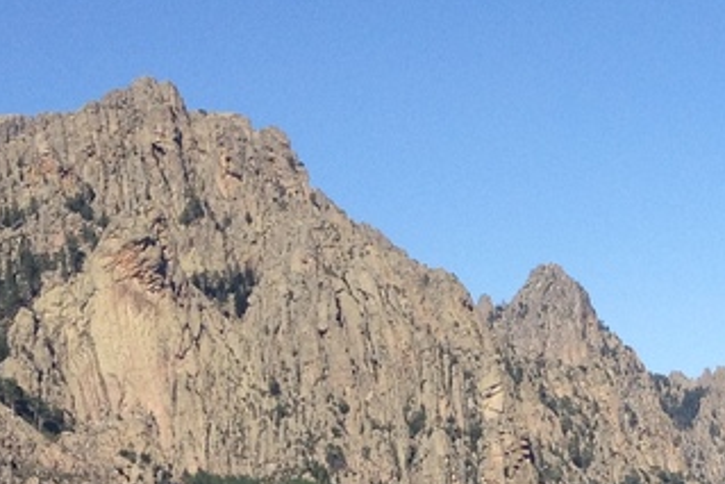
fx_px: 2760
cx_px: 745
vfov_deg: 9.8
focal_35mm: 137
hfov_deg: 14.7
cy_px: 700
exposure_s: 1/1783
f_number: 2.4
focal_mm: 4.28
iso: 64
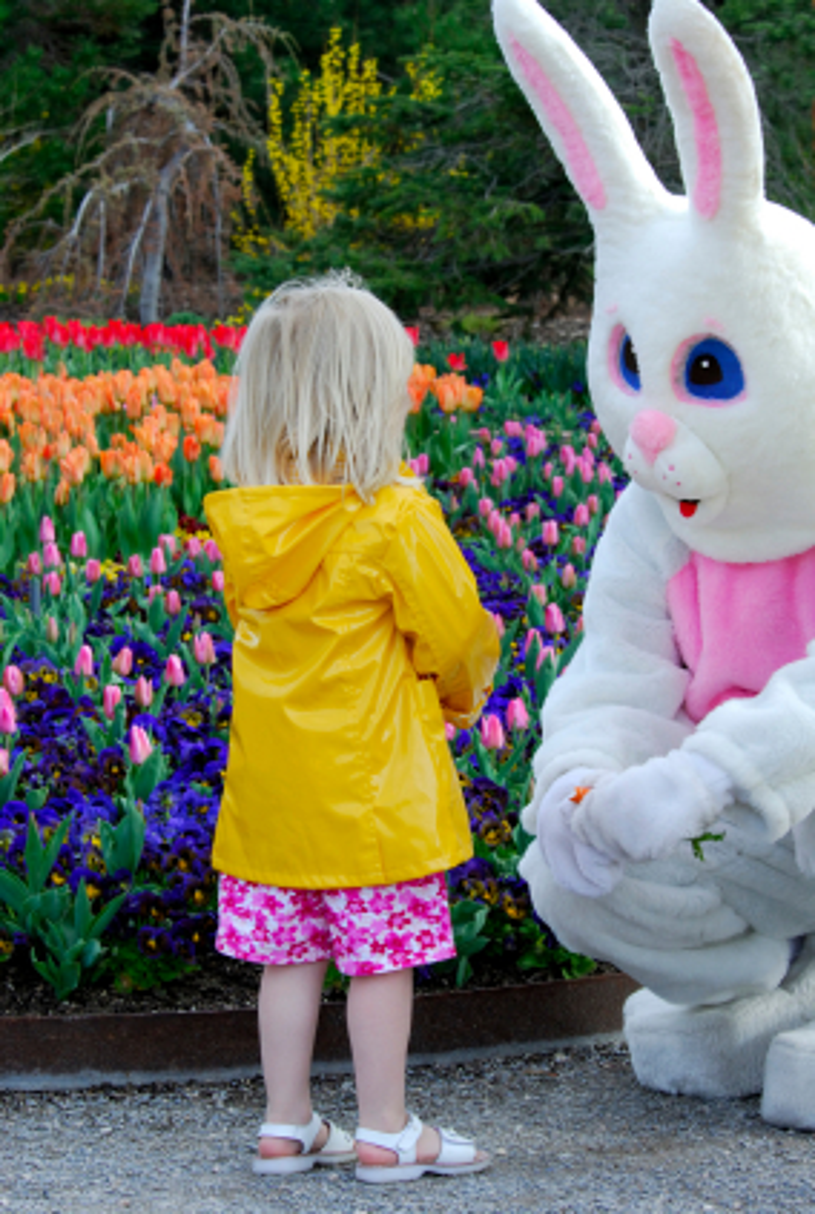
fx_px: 4055
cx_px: 408
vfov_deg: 17.0
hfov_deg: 11.5
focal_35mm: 120
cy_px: 607
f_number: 13
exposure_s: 1/125
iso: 400
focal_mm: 80
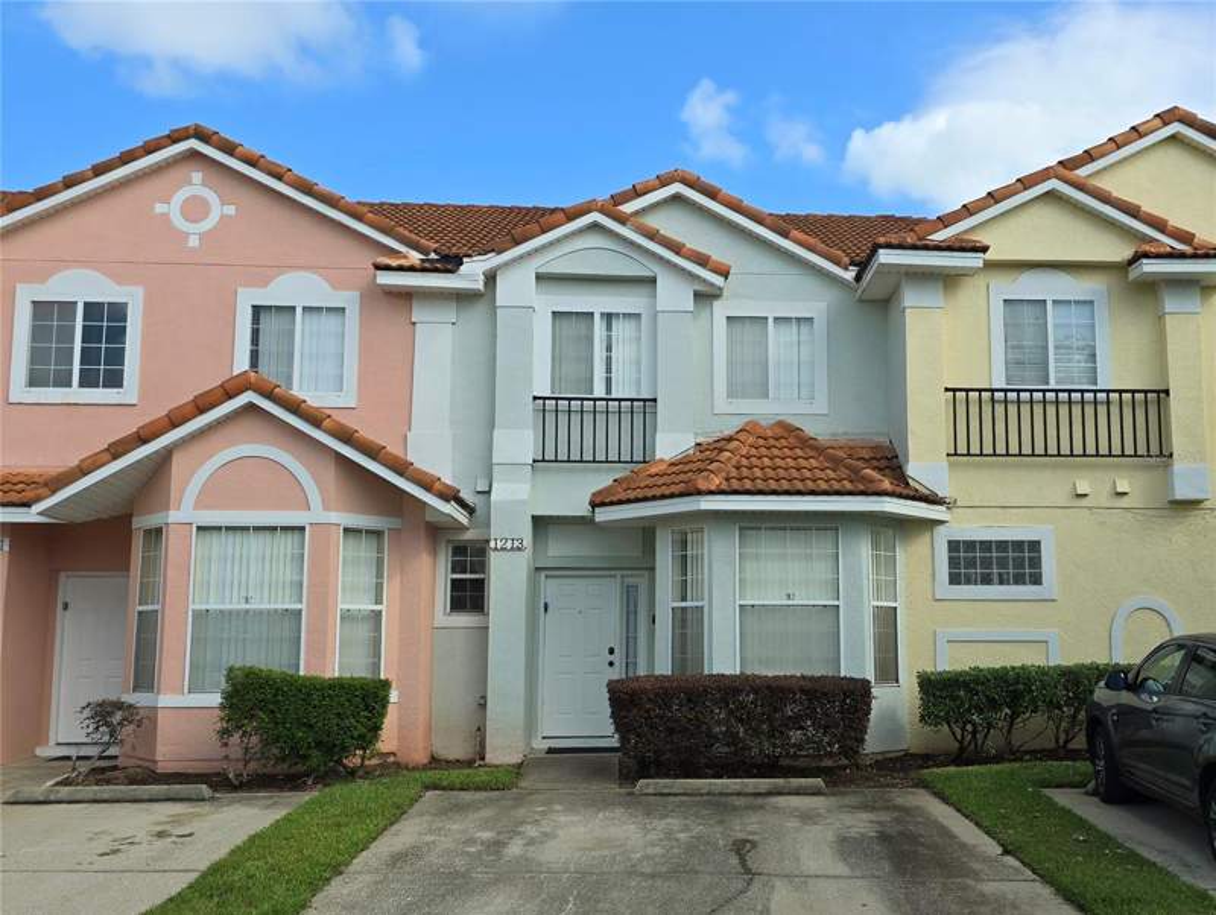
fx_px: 809
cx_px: 608
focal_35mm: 23
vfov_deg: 59.0
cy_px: 458
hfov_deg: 73.9
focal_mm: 6.3
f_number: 1.7
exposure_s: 1/588
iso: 12
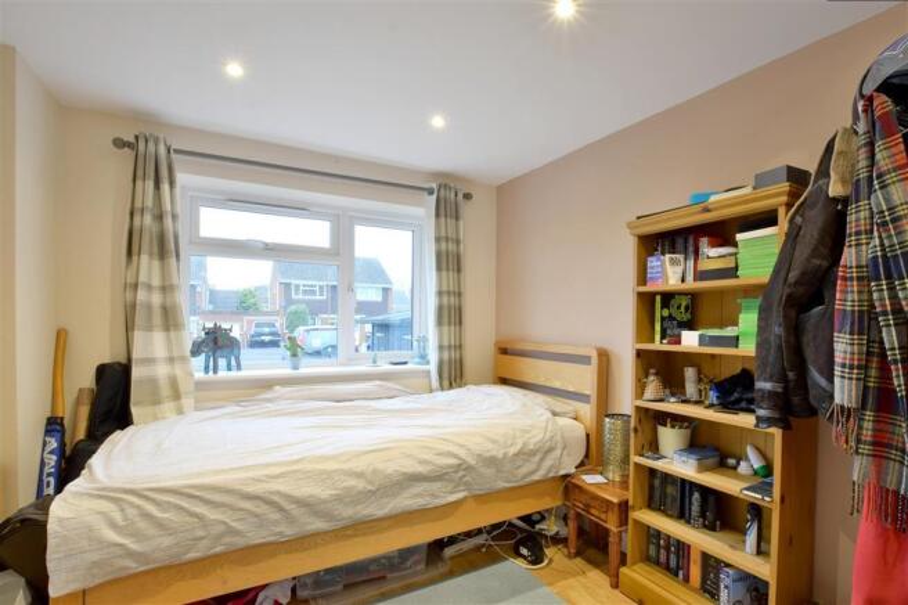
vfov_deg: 77.3
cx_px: 454
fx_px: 378
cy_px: 302
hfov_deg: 100.4
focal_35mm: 15
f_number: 11
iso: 400
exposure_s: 1/3
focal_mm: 10
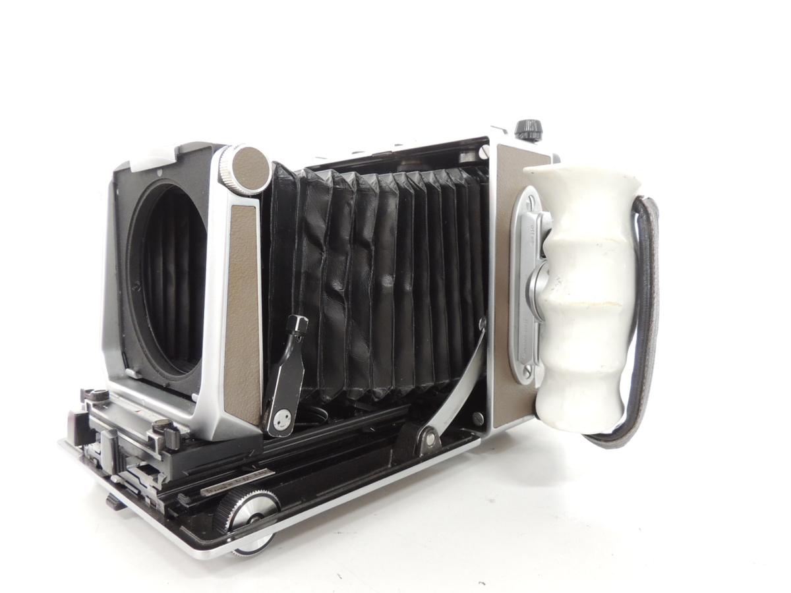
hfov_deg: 71.6
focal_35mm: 24
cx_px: 396
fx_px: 548
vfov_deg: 56.8
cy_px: 296
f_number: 3.7
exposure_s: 1/20
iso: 400
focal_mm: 4.3
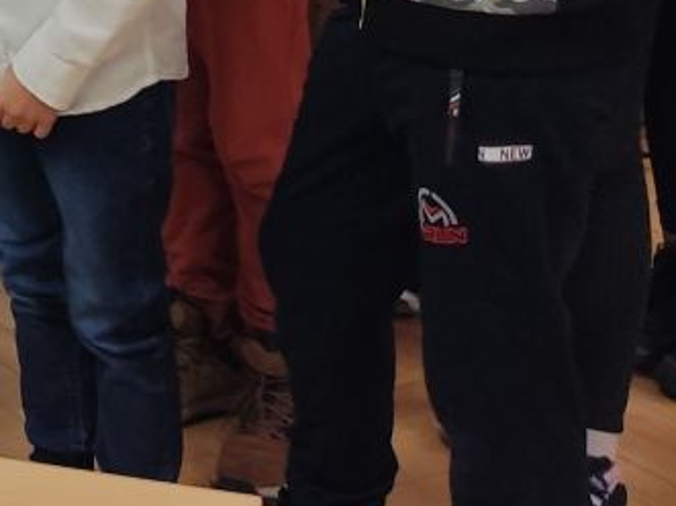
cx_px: -556
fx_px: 2362
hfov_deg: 14.3
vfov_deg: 10.9
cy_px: -567
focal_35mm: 121
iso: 124
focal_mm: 4.71
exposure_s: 1/50
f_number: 1.79
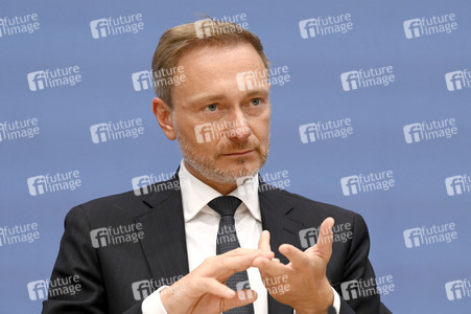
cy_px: 157
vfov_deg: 11.0
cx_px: 236
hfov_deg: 16.4
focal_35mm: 125
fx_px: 1634
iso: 3200
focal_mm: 125
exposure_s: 1/500
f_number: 5.6
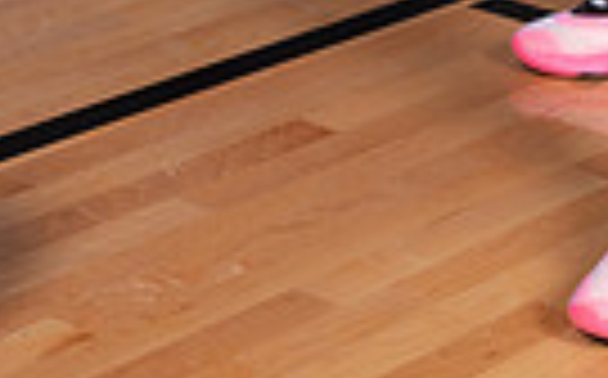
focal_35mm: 163
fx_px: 2698
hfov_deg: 12.7
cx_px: 603
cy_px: -540
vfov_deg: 7.5
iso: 500
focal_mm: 48
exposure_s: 1/320
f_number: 7.1
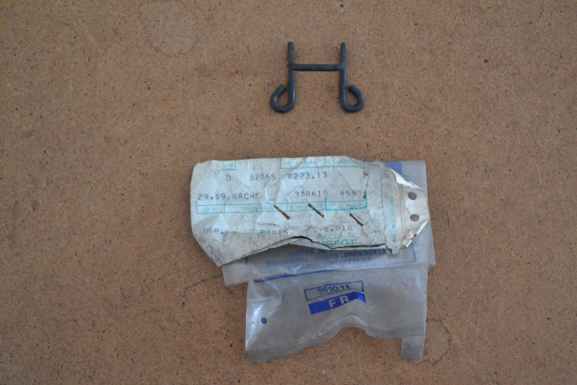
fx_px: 962
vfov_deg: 22.6
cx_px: 288
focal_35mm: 60
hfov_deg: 33.4
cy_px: 192
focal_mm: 40
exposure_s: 1/30
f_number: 5.3
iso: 3200
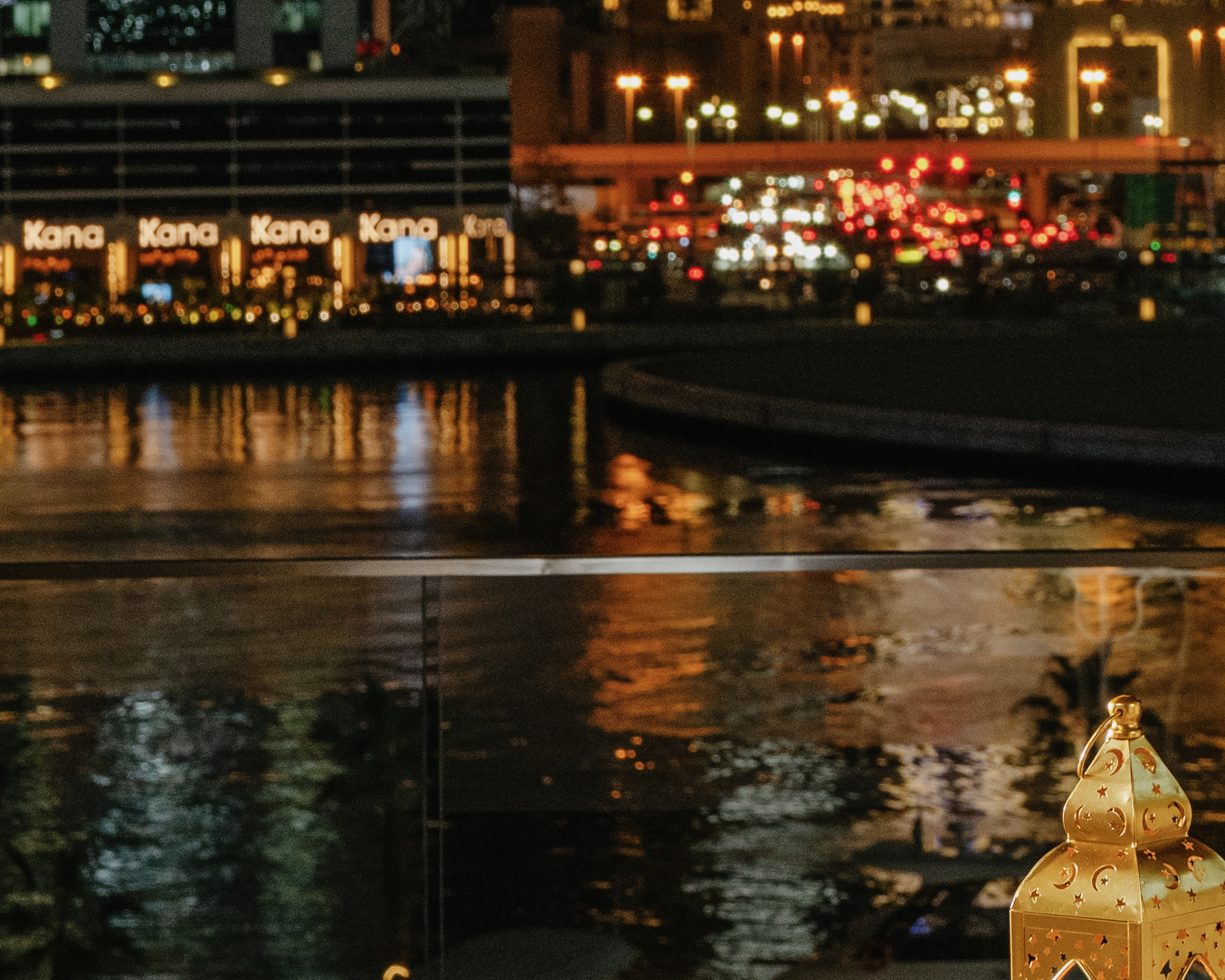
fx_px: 5946
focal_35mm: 164
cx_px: 1267
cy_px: -110
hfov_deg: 11.6
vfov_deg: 9.3
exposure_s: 1/13
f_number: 7.1
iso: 640
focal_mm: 41
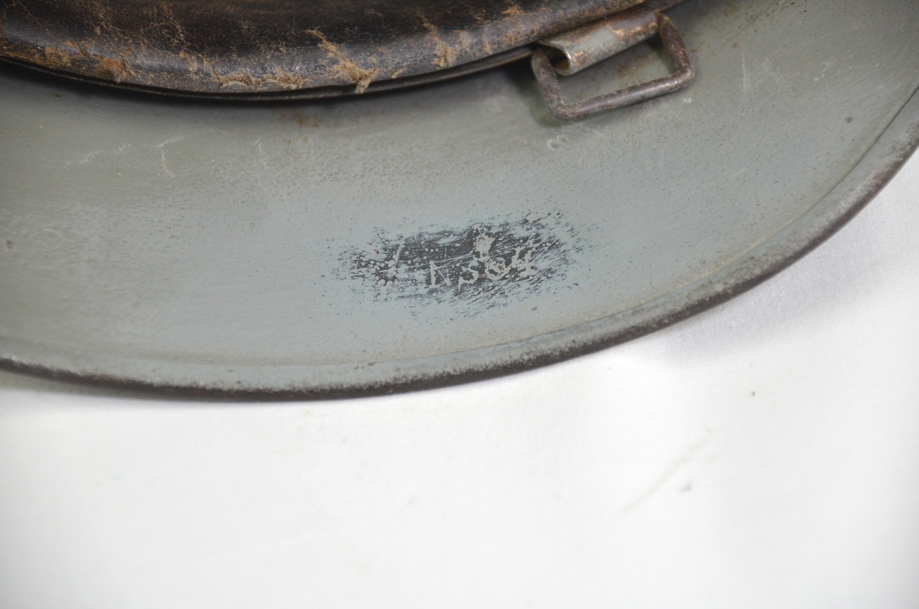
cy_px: 304
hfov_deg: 10.2
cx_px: 460
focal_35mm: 202
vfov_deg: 6.8
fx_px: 5159
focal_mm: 135
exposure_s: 1/250
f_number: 5.6
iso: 720
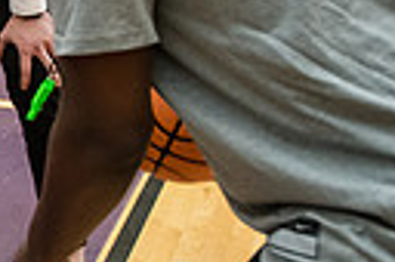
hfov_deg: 15.5
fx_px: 1194
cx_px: -358
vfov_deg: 12.2
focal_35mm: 109
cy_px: -63
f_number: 3.5
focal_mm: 24
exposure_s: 1/160
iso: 2500
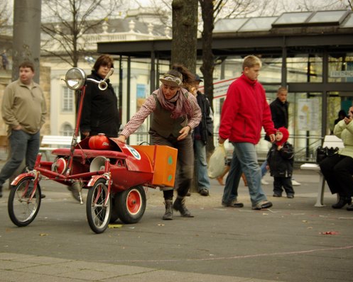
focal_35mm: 85
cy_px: 141
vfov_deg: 18.1
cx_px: 151
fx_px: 888
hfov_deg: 22.5
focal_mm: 50
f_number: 4
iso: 400
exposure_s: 1/45
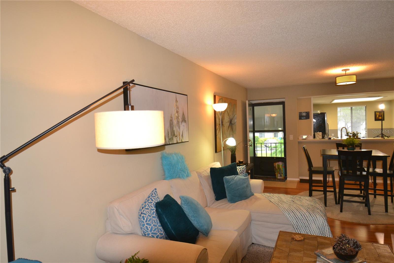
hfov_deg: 77.3
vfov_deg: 56.1
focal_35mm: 22
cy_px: 132
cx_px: 197
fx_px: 246
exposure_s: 1/60
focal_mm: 15
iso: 800
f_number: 4
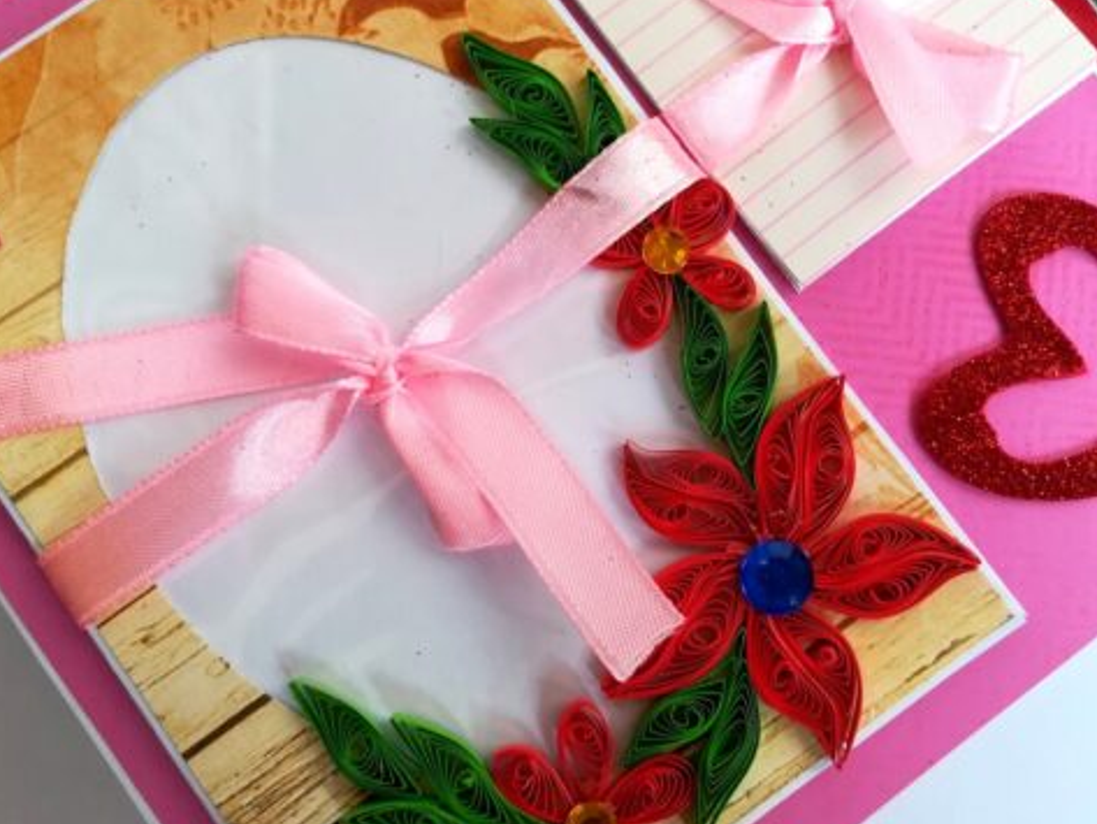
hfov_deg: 55.0
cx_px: 645
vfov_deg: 42.8
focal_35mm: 33
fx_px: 1046
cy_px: 344
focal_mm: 3.83
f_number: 2.2
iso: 100
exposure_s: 1/30
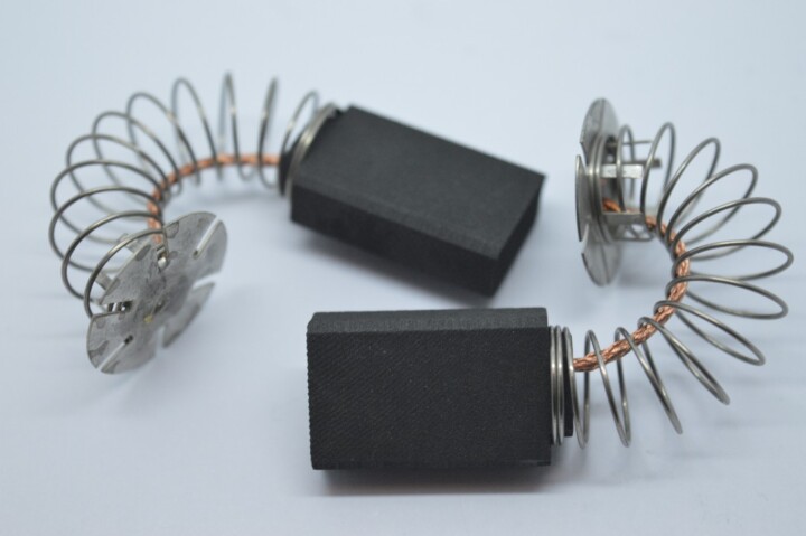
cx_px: 403
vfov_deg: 16.5
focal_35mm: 82
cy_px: 268
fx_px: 1846
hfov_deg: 24.6
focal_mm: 55
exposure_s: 1/60
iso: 400
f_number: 5.6
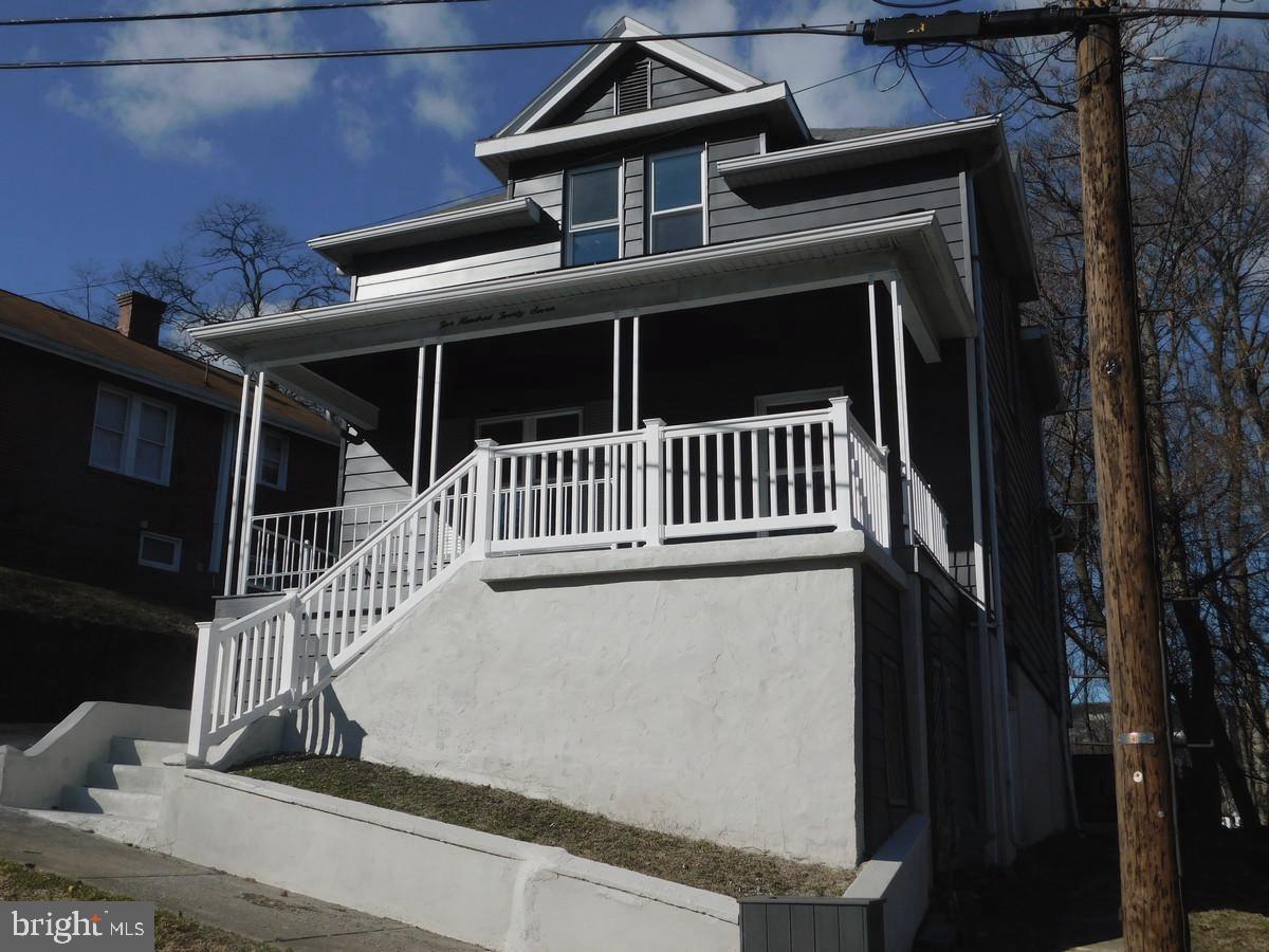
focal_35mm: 36
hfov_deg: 51.4
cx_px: 634
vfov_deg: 39.7
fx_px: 1320
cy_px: 476
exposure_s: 1/800
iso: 125
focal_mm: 6.3
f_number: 7
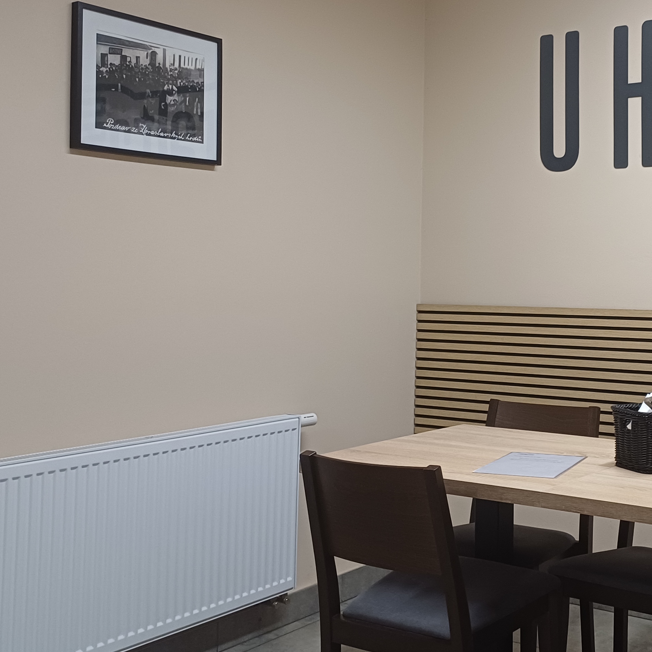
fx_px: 980
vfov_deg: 36.5
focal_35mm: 46
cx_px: 544
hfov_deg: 35.3
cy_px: 232
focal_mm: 4.65
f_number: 1.8
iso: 250
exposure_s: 1/50
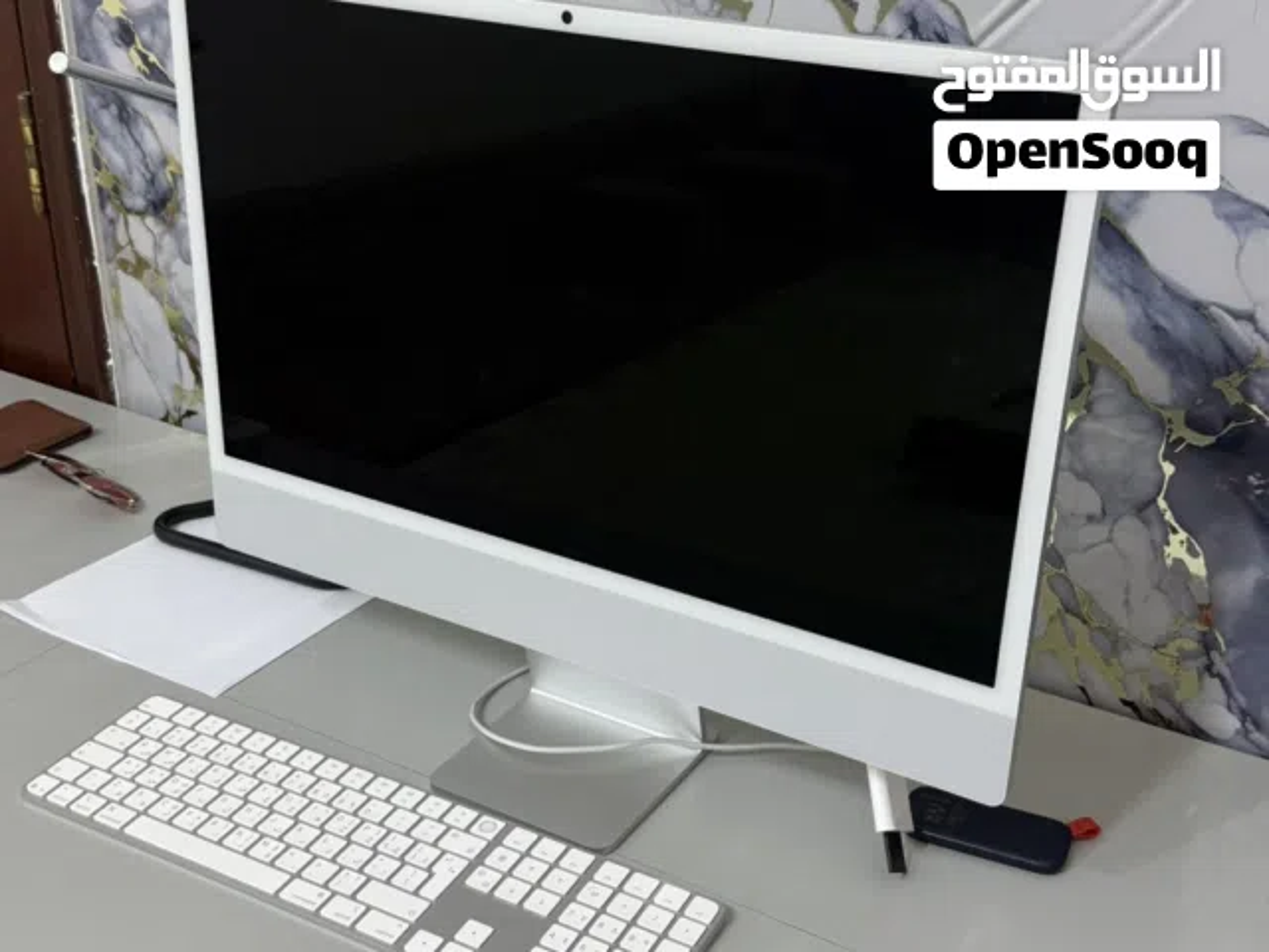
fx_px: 880
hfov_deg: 71.6
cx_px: 634
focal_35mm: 24
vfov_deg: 56.8
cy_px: 476
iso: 200
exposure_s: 1/50
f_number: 1.78
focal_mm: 6.76
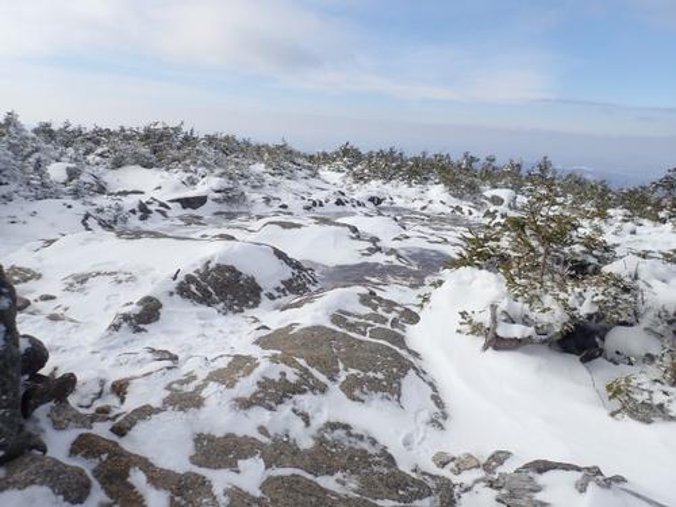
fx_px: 488
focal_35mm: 25
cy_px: 254
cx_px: 338
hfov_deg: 69.4
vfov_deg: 54.9
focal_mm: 4.5
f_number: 8
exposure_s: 1/200
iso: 100
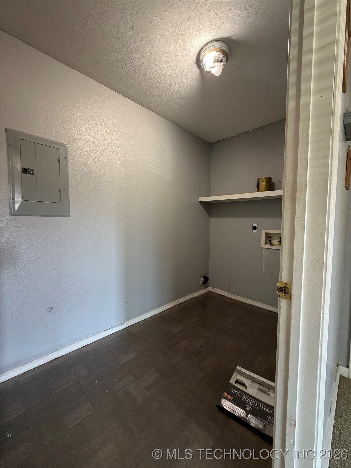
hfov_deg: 85.7
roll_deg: -1.2
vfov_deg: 102.1
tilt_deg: -4.4
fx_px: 189
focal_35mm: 14
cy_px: 234
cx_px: 176
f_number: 2.2
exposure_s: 1/60
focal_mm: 2.22
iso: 400
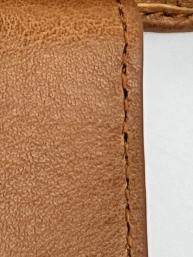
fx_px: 2037
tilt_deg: -64.9
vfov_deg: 6.9
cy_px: -334
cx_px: -70
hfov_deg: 5.4
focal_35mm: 274
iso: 64
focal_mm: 6.76
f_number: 1.78
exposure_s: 1/230
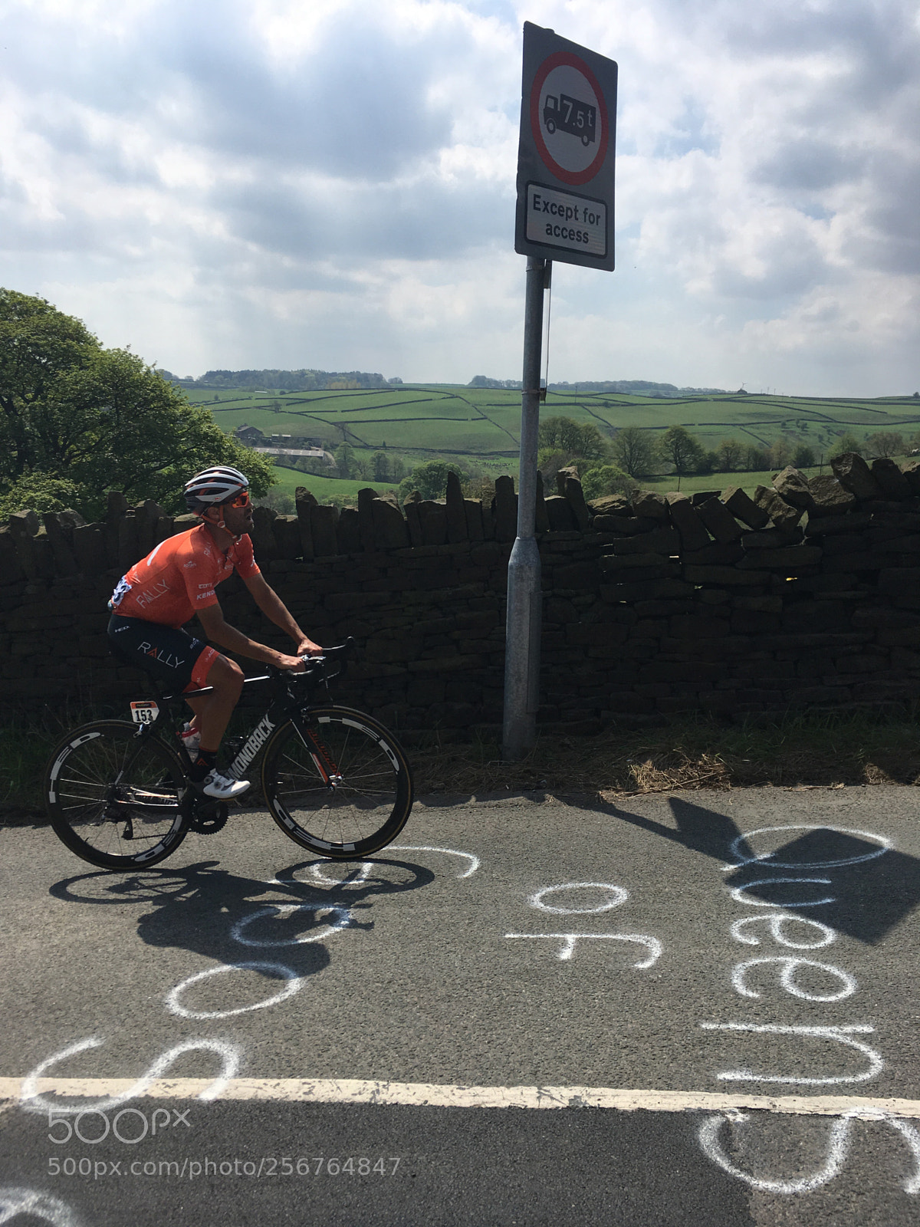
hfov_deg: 48.2
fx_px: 1028
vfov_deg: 61.7
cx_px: 460
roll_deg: -2.7
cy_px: 614
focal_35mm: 29
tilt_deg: -12.6
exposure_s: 1/3077
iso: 25
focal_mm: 4.15
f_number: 2.2
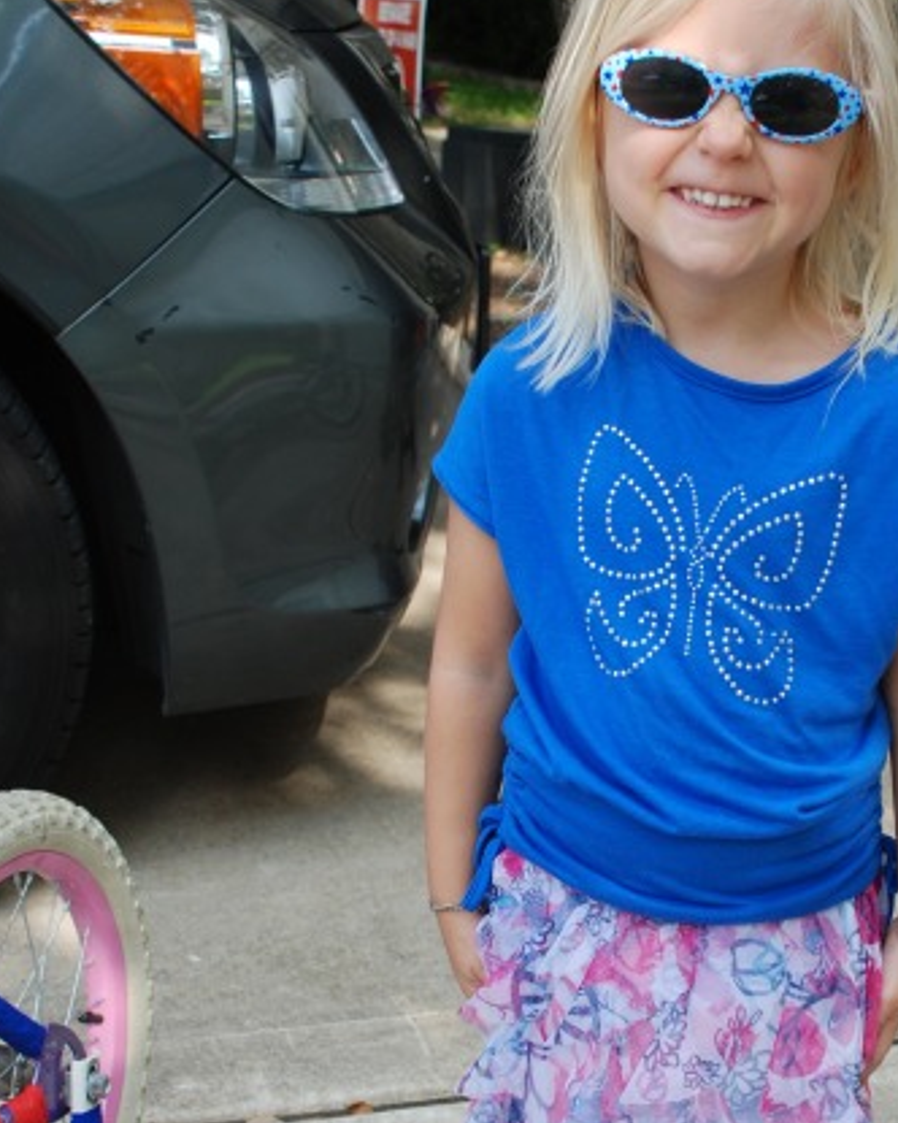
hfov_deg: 19.6
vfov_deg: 24.3
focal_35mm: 78
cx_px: 633
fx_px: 2591
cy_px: 777
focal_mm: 24
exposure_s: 1/125
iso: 140
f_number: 5.6
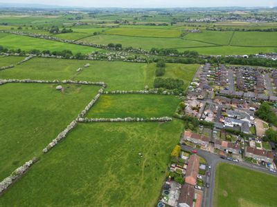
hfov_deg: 71.6
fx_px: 192
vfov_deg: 56.8
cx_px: 138
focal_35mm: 24
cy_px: 104
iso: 100
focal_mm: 6.72
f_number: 1.7
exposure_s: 1/1250
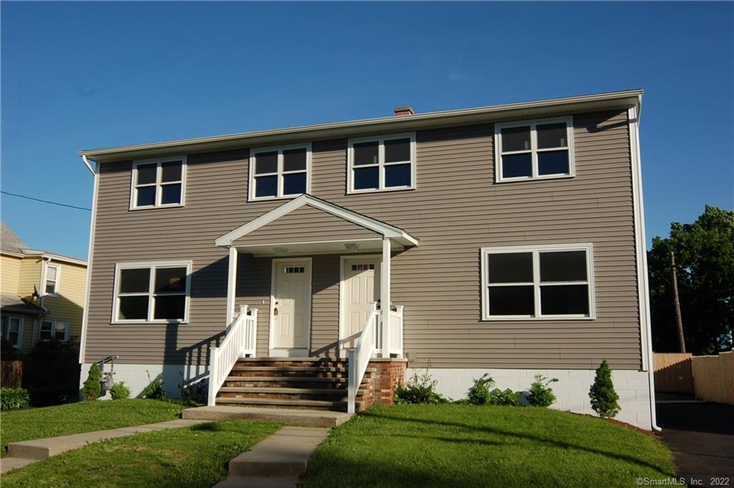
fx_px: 641
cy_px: 244
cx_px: 367
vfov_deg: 41.6
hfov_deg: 59.6
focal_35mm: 32
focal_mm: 21
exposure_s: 1/400
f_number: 10
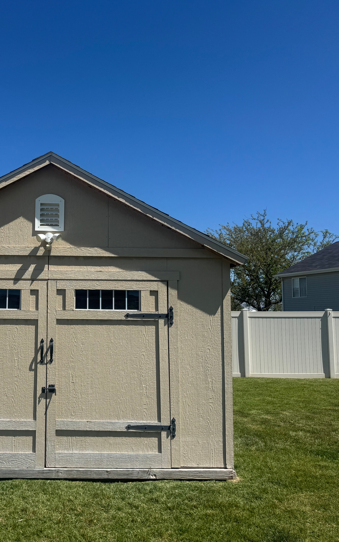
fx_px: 502
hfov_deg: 35.6
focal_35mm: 34
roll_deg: -0.8
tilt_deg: +5.2
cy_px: 271
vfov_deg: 56.7
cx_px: 50
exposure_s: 1/6410
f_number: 1.78
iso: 80
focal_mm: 6.76
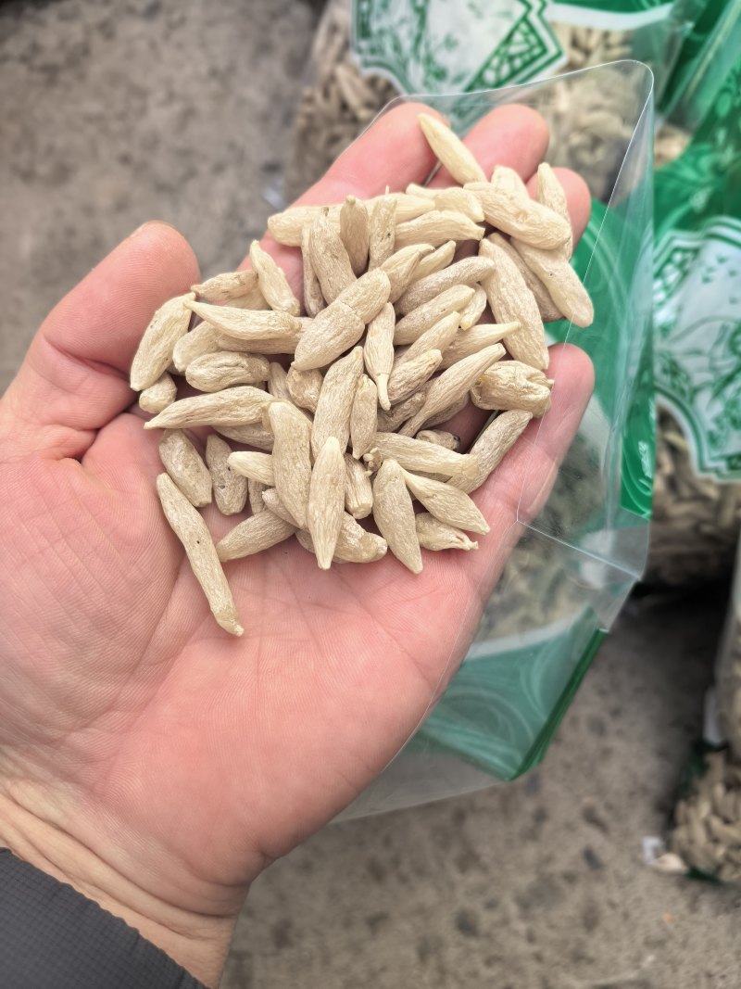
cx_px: 370
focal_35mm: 24
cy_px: 494
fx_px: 685
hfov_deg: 56.8
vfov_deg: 71.6
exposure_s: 1/263
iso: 50
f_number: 2
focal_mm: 5.75
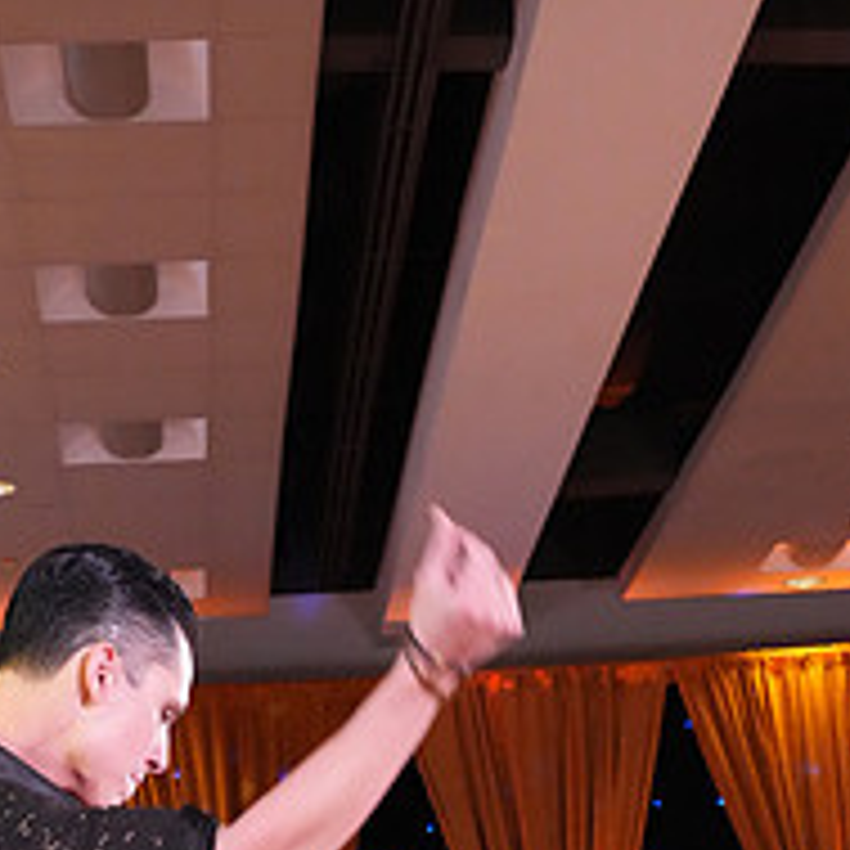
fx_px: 2973
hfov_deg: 16.2
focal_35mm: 107
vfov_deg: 15.1
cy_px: 1250
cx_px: 564
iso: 8000
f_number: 6.3
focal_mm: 41
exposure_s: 1/250
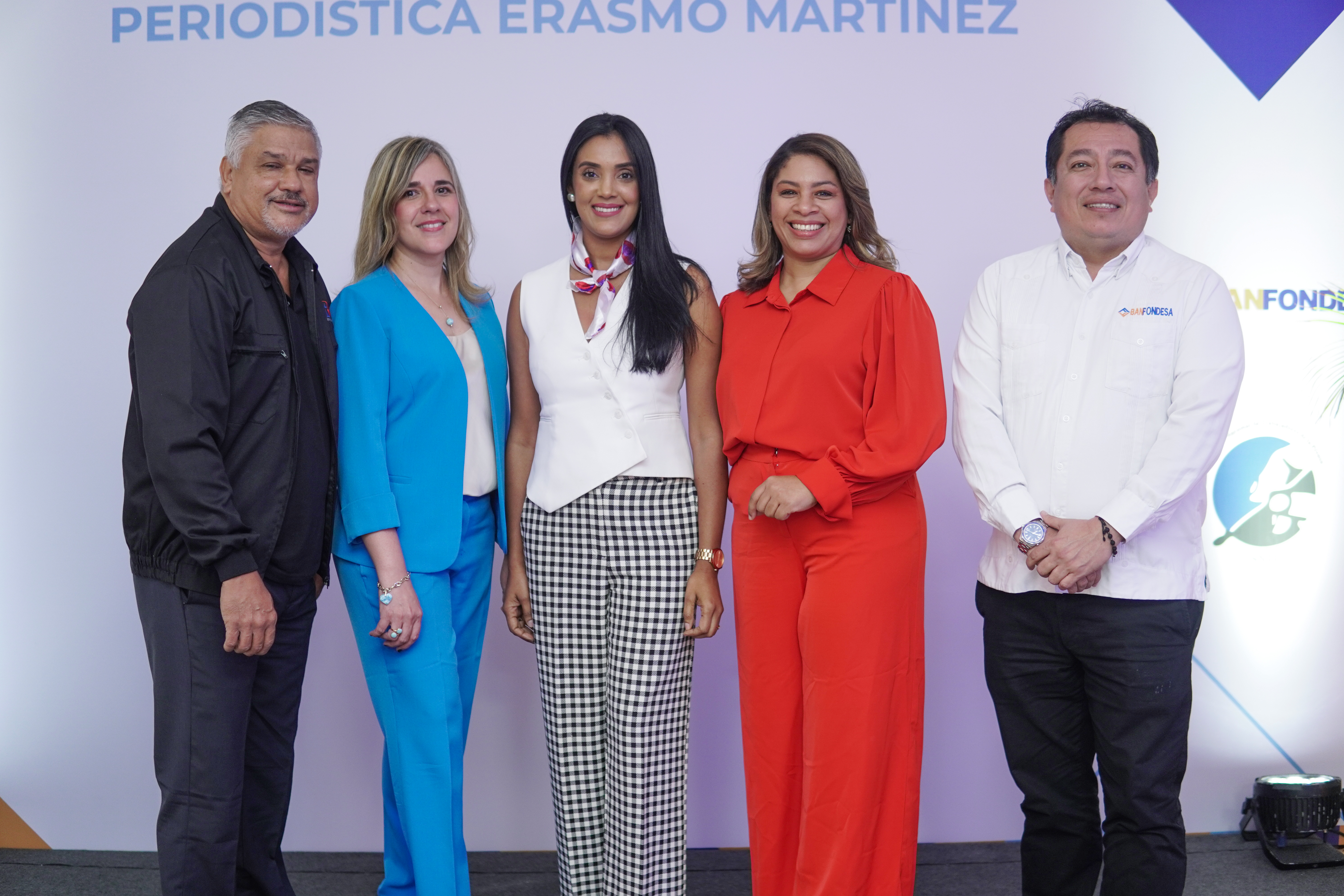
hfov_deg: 43.6
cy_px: 448
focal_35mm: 45
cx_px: 672
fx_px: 1680
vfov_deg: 29.9
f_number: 1.4
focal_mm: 30
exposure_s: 1/125
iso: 320
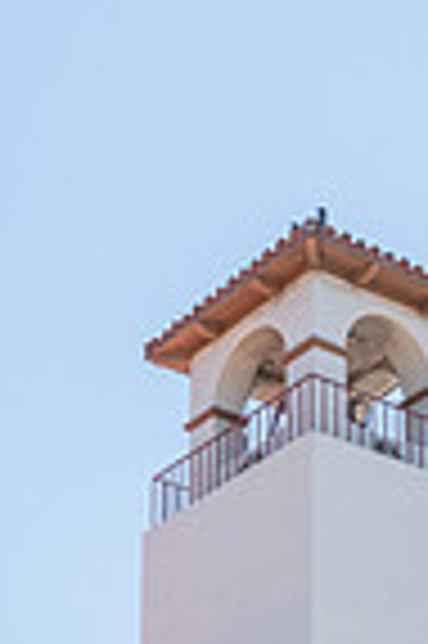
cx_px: -54
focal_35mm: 101
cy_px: 1009
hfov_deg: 13.2
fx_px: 1805
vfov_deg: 17.8
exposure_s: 1/160
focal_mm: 32
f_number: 11
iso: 200
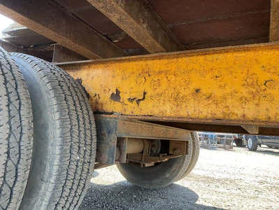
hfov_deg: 61.7
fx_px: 234
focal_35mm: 29
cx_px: 140
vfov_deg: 48.2
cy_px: 105
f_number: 1.8
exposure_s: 1/122
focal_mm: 3
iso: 40
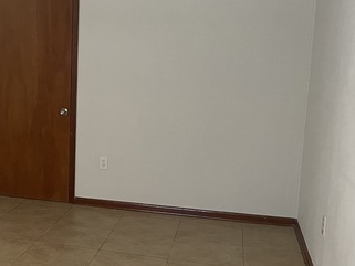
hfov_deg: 33.2
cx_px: 18
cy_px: 143
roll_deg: +0.6
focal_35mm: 54
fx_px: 554
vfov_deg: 27.0
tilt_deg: -10.2
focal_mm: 4.2
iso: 320
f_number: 1.6
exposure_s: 1/60
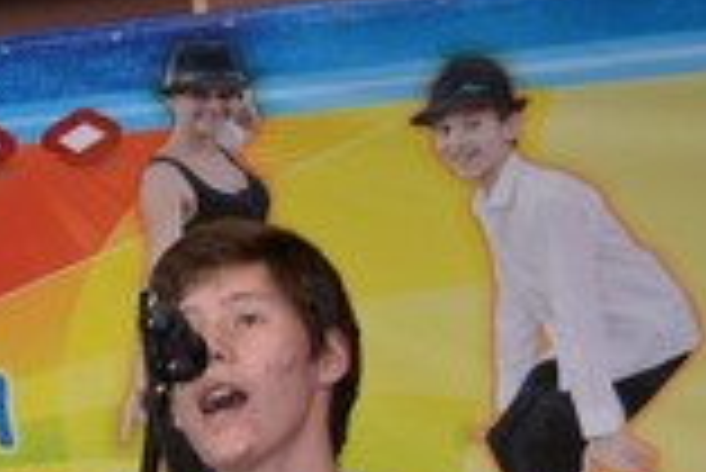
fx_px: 2591
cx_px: -207
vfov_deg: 10.0
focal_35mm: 132
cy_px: 755
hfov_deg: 14.8
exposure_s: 1/60
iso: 900
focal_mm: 24
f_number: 4
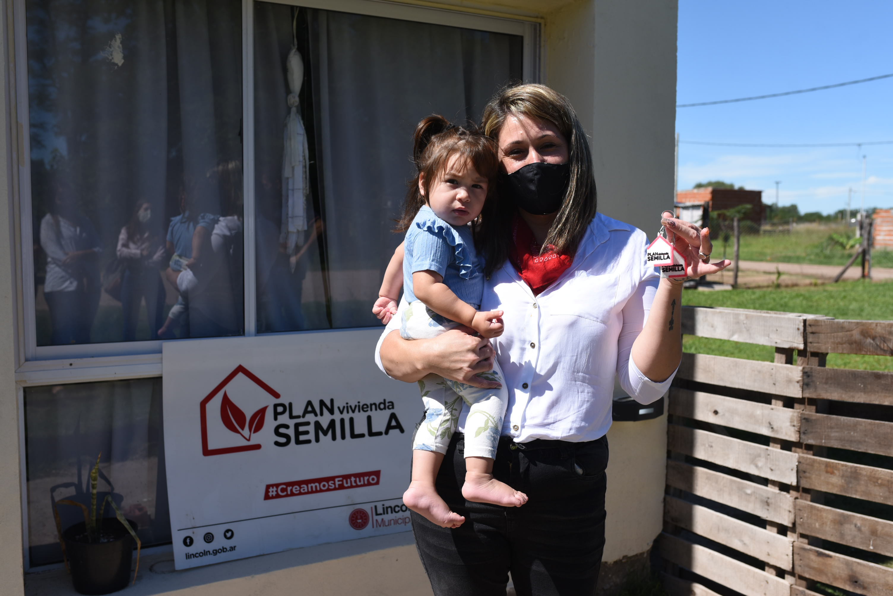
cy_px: 298
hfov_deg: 54.4
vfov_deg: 37.9
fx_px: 868
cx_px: 446
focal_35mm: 35
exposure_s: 1/1000
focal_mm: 35
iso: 200
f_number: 6.3
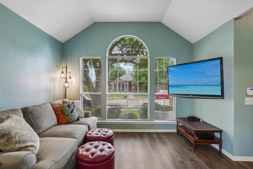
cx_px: 126
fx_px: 126
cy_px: 84
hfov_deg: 90.0
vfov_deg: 67.4
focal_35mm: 18
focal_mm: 12
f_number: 8
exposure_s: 1/40
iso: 400
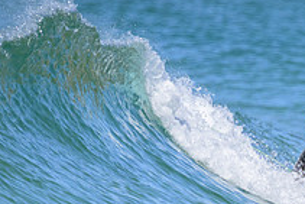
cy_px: 248
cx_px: 340
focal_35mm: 2198
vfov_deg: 0.6
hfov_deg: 0.9
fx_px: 18634
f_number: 11
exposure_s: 1/2000
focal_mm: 800
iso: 1400
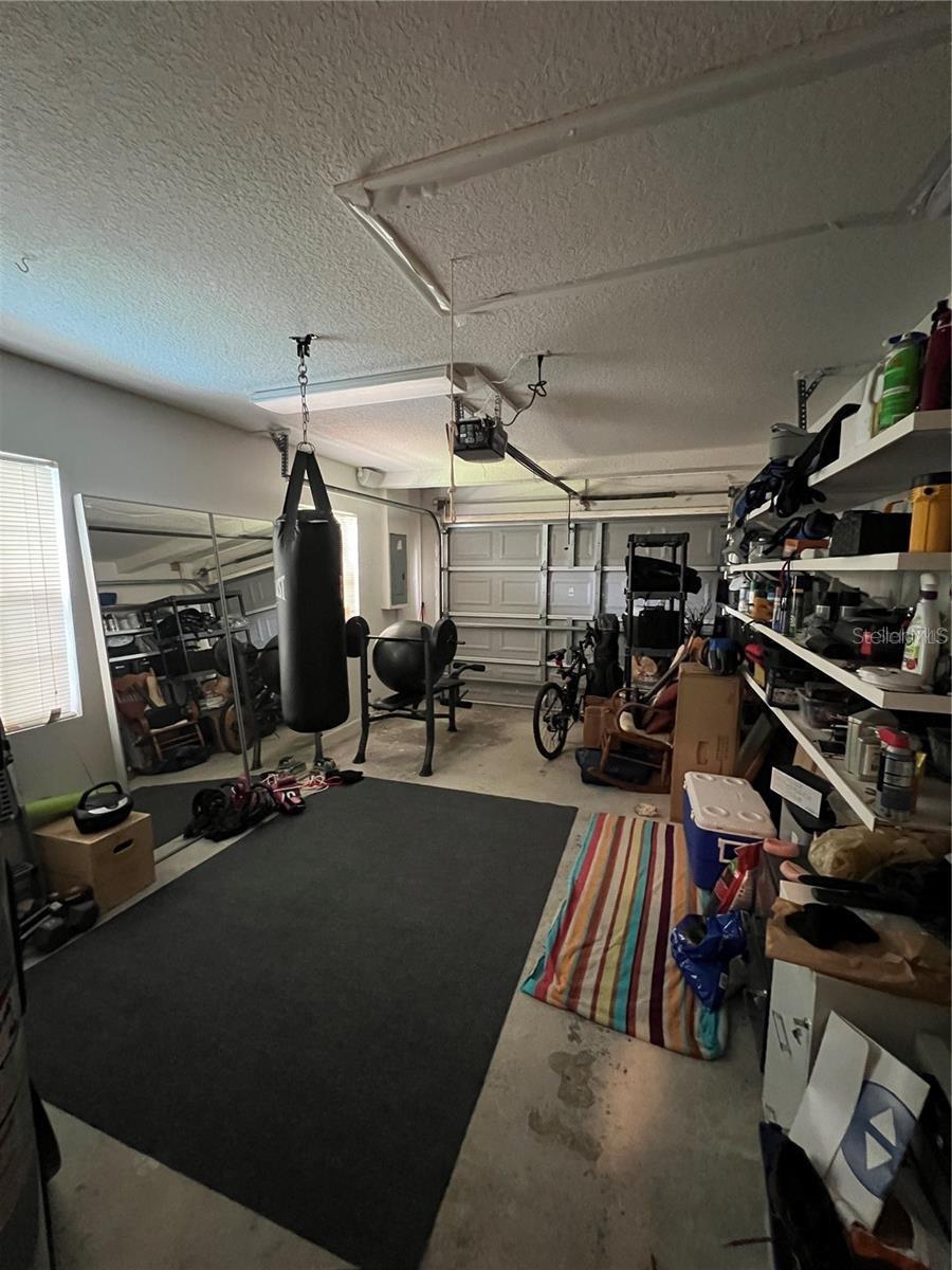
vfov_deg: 106.2
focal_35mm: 13
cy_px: 635
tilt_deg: -7.2
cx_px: 476
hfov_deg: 89.9
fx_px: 477
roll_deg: -0.3
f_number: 1.8
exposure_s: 1/40
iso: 1250
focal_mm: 1.57
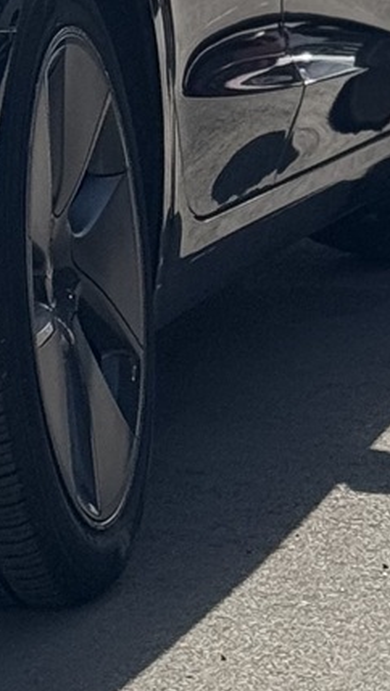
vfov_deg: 7.9
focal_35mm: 263
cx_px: -664
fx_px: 4825
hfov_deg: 4.5
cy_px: -593
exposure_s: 1/9009
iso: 64
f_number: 1.78
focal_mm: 6.76
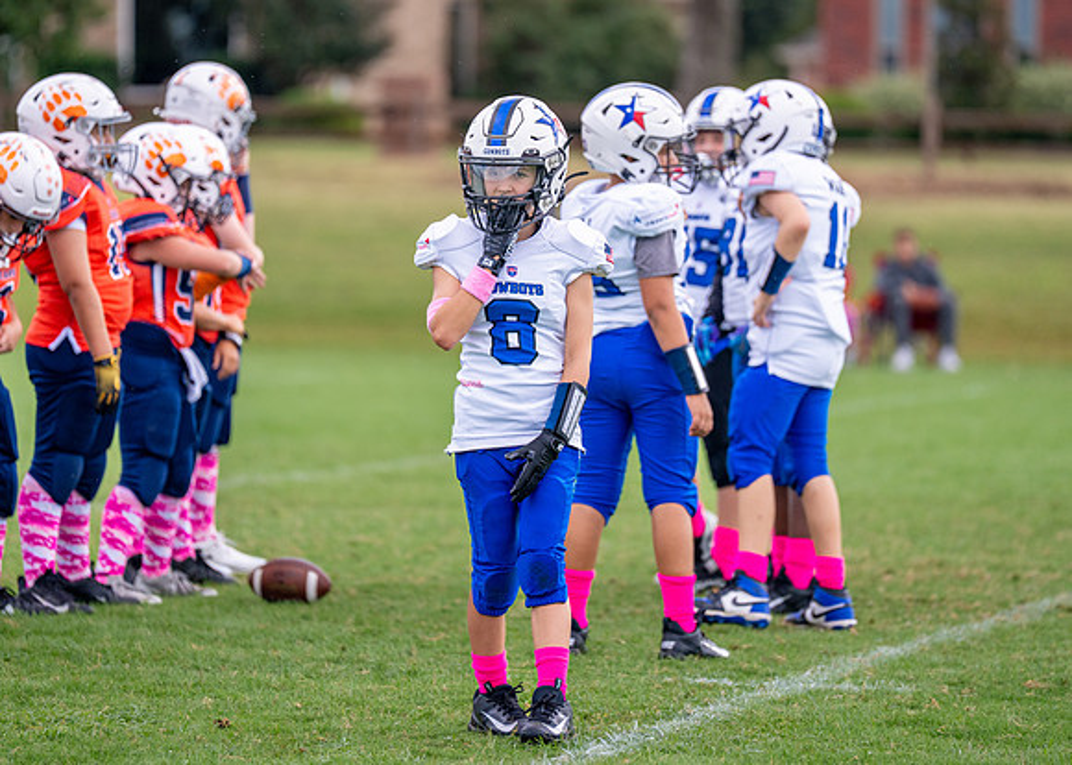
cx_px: 533
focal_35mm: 244
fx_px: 7432
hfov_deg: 8.3
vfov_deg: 5.9
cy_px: 325
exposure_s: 1/3200
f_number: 2.8
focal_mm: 200
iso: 400
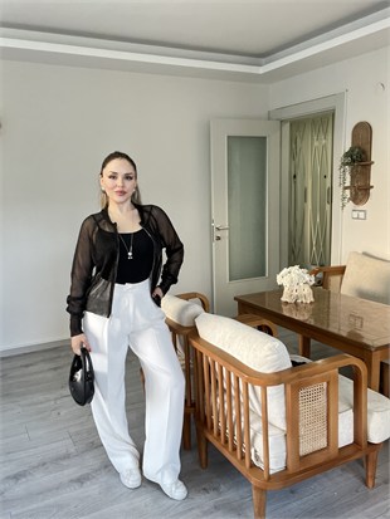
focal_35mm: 30
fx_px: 450
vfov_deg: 59.9
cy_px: 260
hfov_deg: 46.8
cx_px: 195
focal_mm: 2.71
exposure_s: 1/60
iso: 160
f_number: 2.2
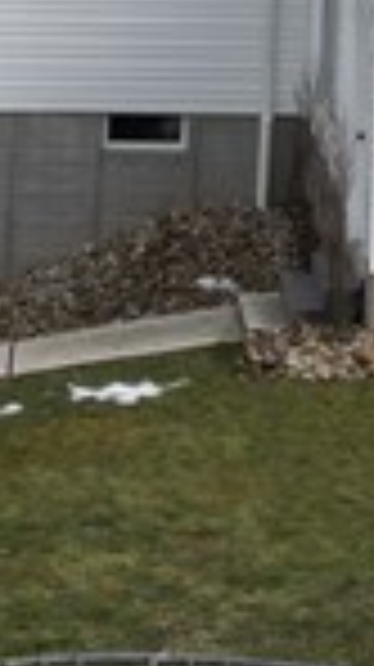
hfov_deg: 6.7
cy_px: -585
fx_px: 3198
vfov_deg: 11.0
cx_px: 243
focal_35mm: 181
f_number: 1.7
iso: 130
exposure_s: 1/2000
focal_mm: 6.72
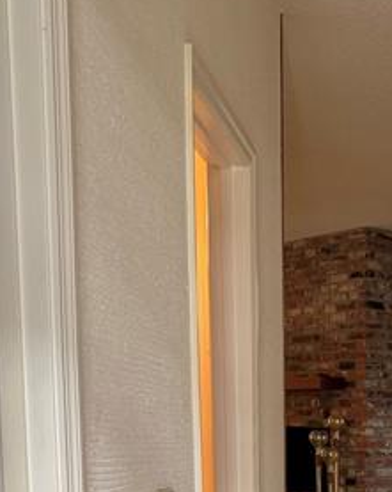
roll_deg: -0.5
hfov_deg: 22.5
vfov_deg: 26.6
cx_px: 394
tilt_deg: -8.7
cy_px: 556
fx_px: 944
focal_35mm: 65
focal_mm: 6.76
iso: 200
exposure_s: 1/121
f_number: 1.78
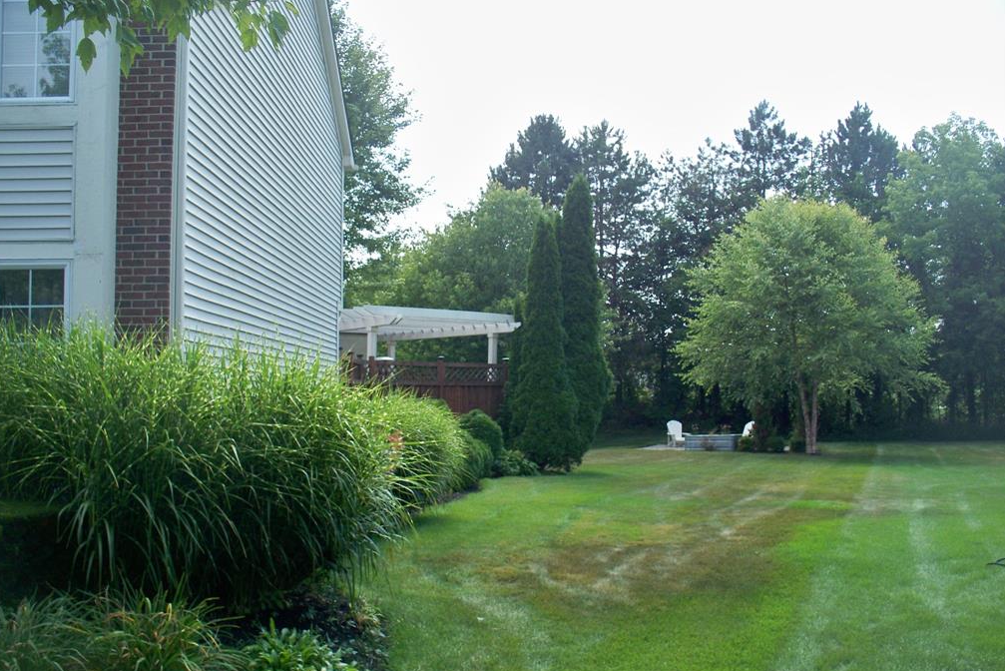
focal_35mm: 37
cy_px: 349
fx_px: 1033
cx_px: 501
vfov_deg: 36.0
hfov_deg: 51.9
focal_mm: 7.54
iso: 80
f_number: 2.8
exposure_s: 1/640
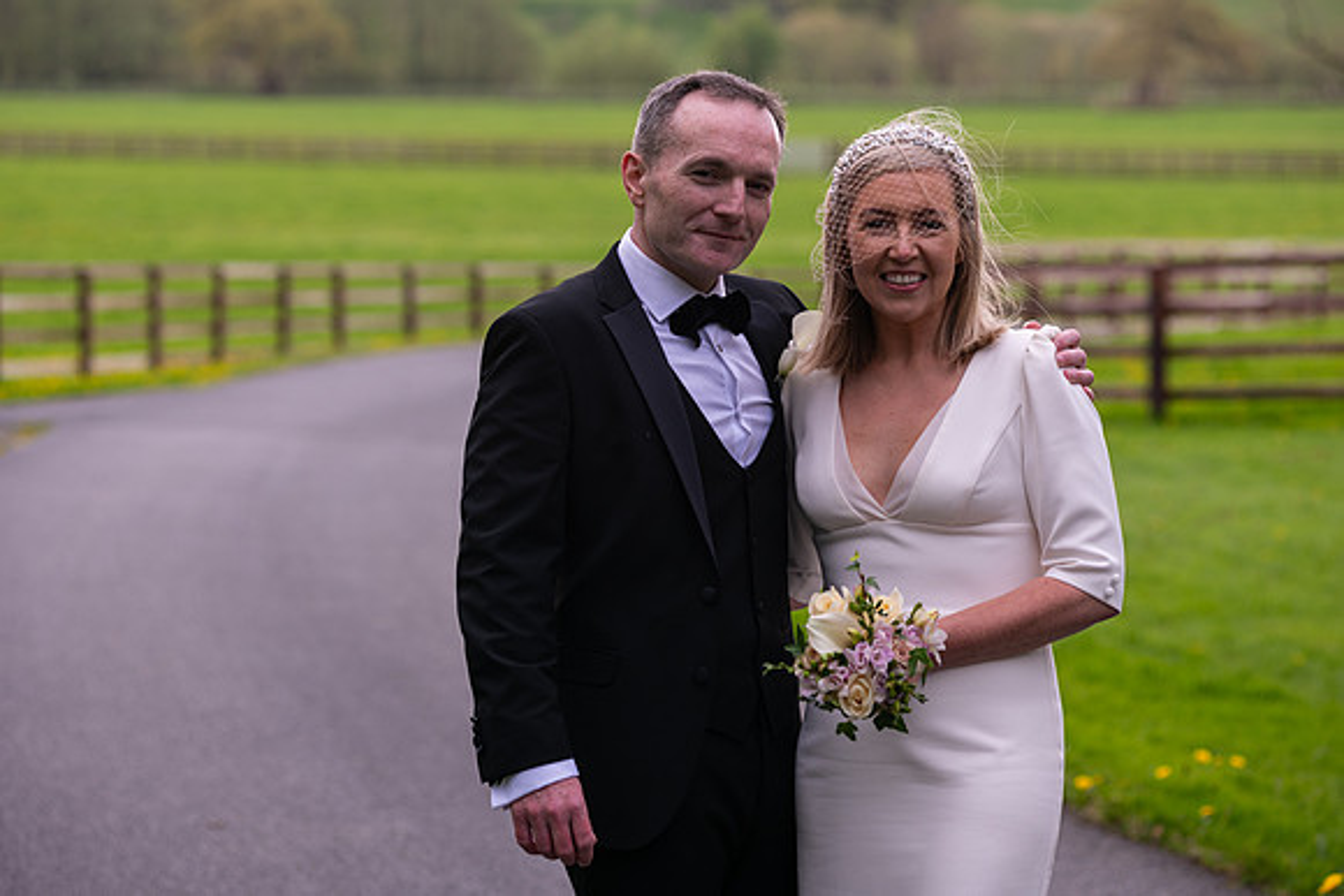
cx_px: 672
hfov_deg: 19.5
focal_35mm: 105
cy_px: 448
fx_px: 3921
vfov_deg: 13.0
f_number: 3.5
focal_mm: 105
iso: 100
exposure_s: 1/160
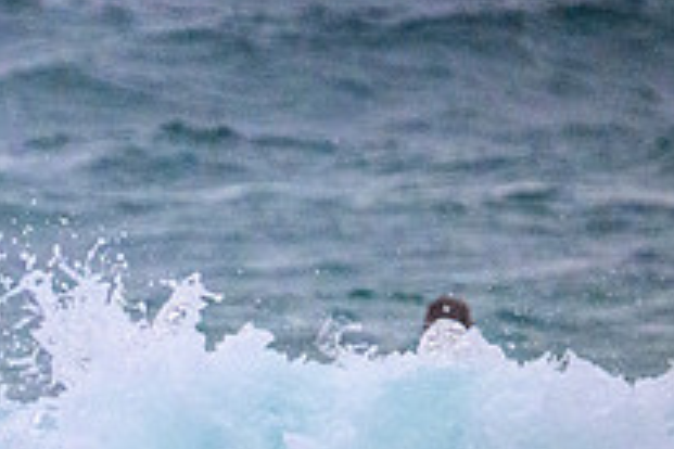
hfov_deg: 0.9
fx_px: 40643
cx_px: -304
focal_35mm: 2171
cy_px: 731
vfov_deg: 0.6
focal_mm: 650
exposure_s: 1/1250
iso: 5000
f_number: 11
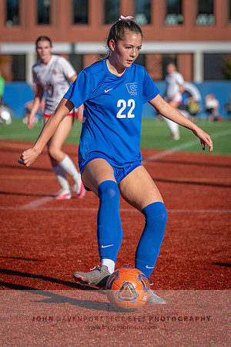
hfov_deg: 7.4
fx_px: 1774
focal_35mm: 184
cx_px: 74
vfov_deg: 11.2
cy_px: 149
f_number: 2.8
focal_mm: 105
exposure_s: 1/3200
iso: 200
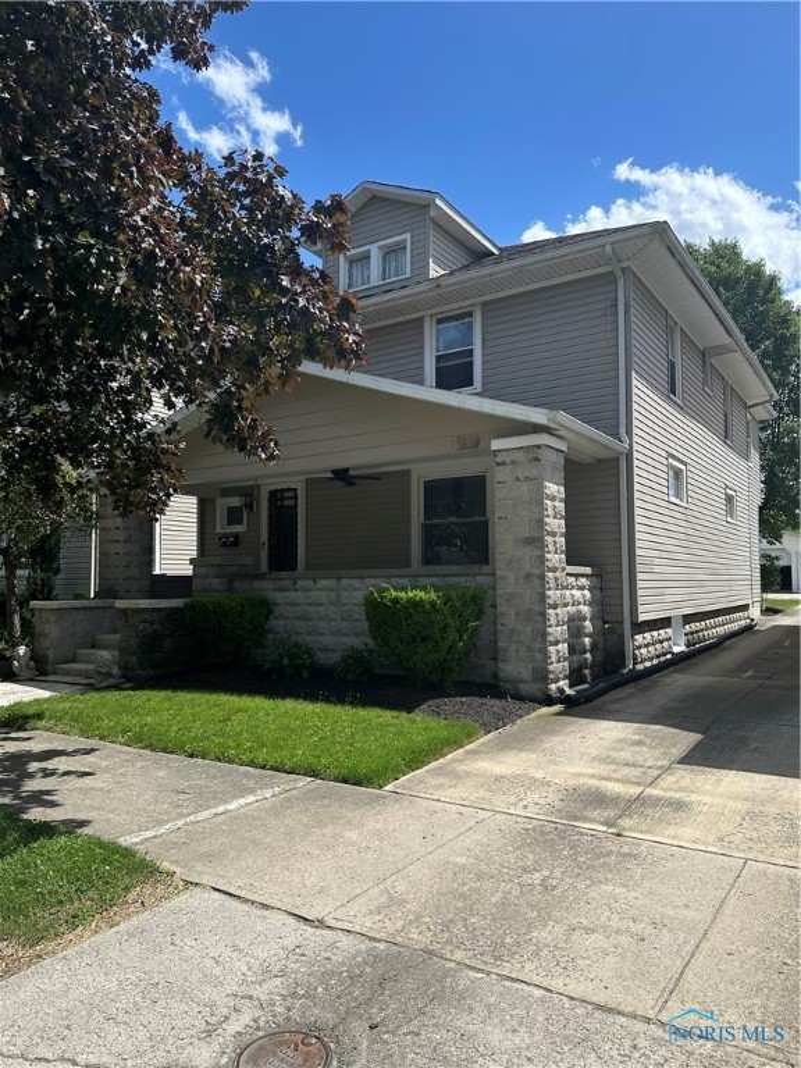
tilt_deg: +4.7
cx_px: 400
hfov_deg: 56.8
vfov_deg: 71.6
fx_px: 740
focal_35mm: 24
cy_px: 534
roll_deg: -0.7
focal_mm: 6.86
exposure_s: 1/4184
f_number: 1.78
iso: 80
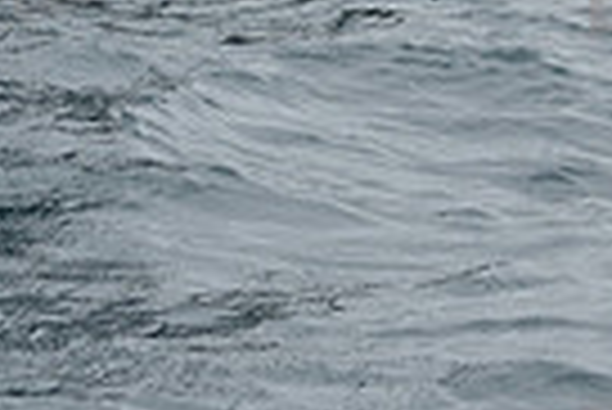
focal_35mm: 425
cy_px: -250
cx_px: 346
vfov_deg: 3.2
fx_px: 7233
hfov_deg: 4.8
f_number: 10
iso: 250
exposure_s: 1/800
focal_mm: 100
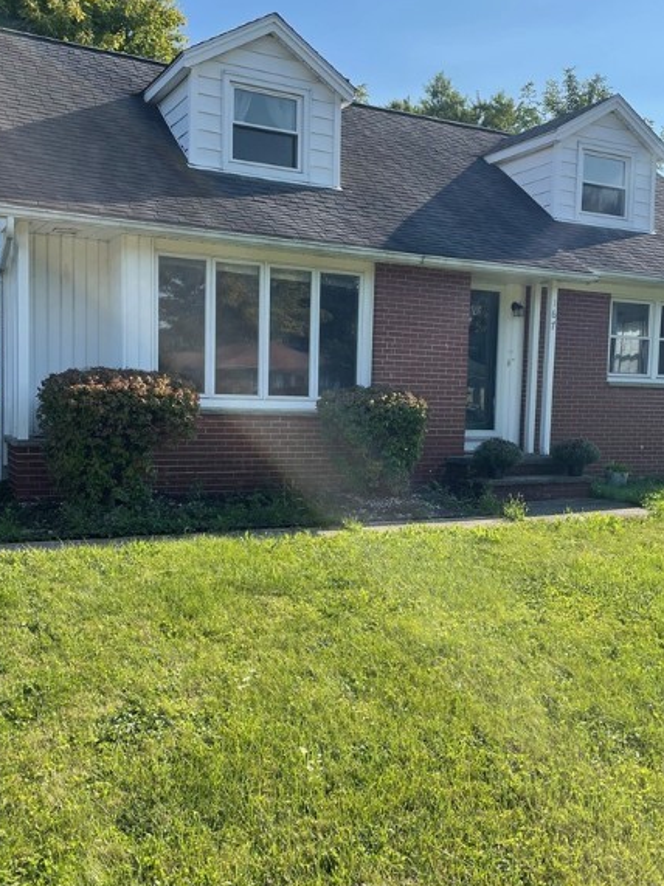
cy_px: 458
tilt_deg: -2.8
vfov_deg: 52.6
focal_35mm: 35
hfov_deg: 40.6
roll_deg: -0.3
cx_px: 377
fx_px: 895
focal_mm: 4.2
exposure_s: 1/2132
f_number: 1.6
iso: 32
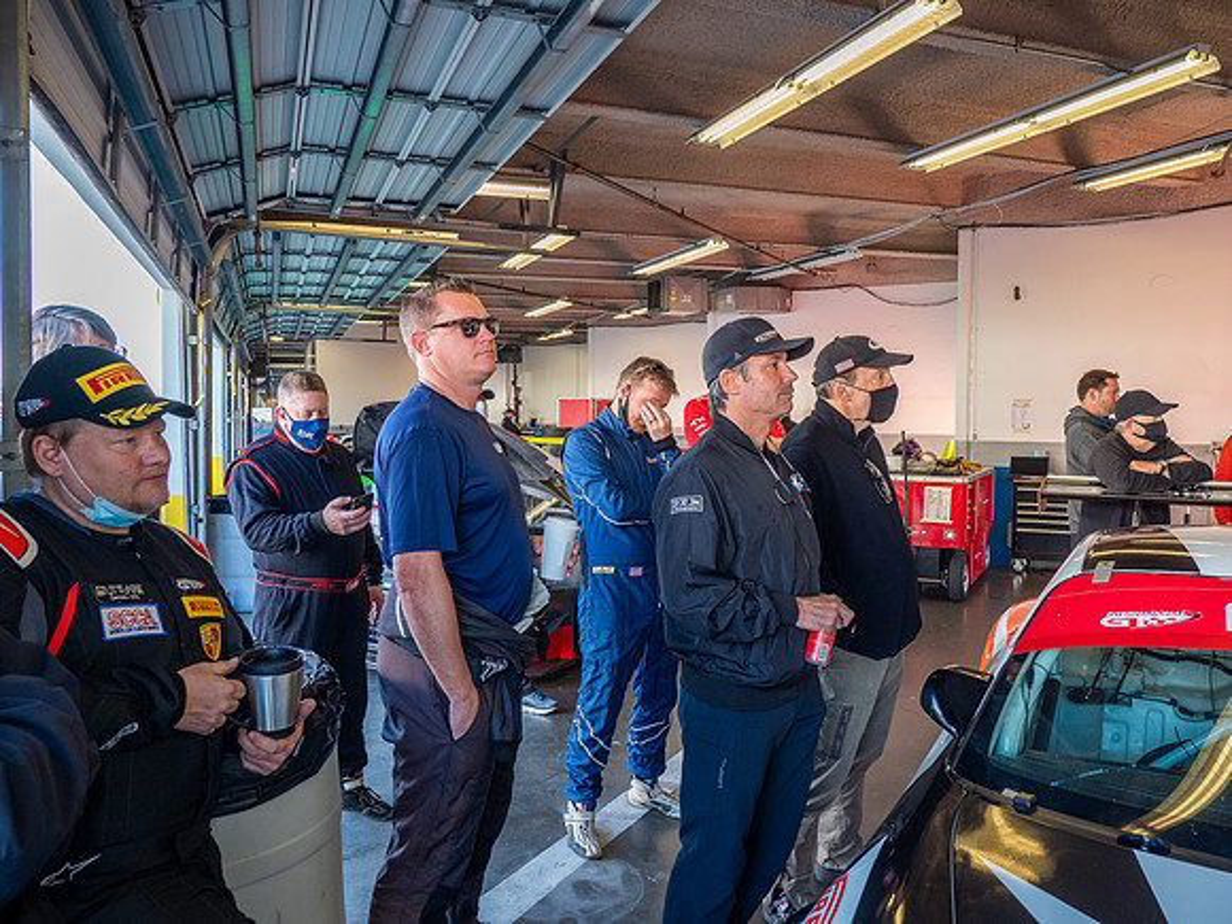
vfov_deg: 56.8
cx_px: 616
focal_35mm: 24
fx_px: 854
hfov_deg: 71.6
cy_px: 462
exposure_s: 1/80
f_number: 4.5
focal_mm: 12
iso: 640
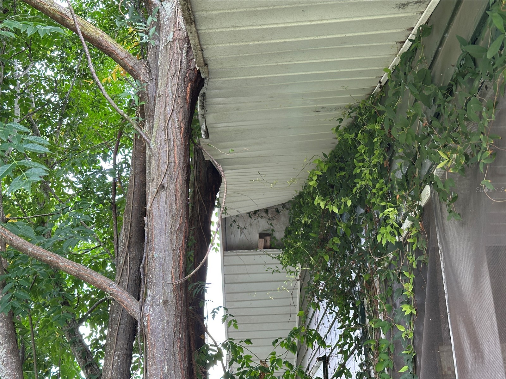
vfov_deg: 30.3
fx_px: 702
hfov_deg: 39.7
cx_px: 253
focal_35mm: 48
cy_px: 190
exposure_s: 1/111
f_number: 1.78
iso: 80
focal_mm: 6.86
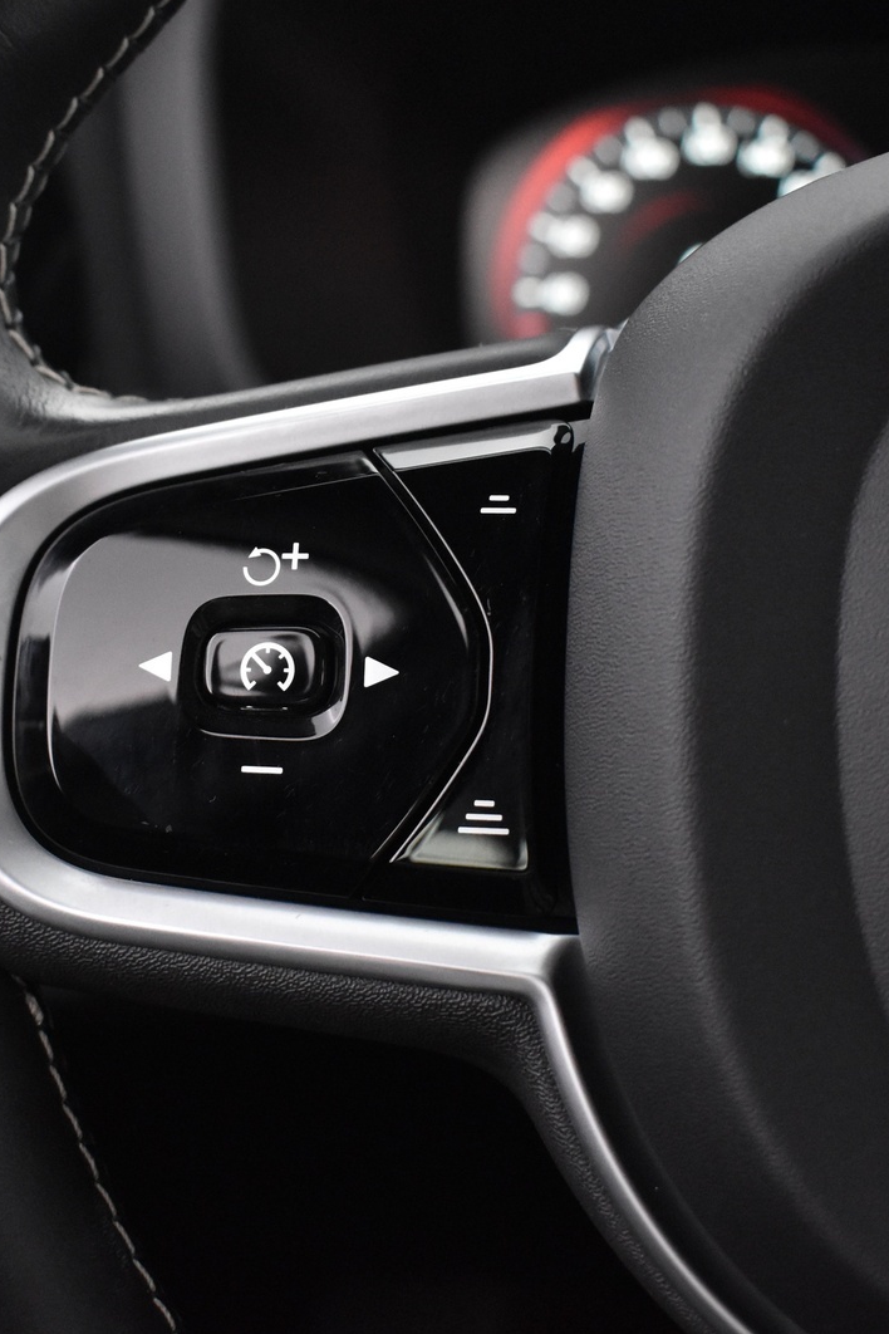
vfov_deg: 32.5
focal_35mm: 62
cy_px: 668
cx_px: 277
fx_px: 2288
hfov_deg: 21.9
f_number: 4
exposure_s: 1/30
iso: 3200
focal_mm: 27
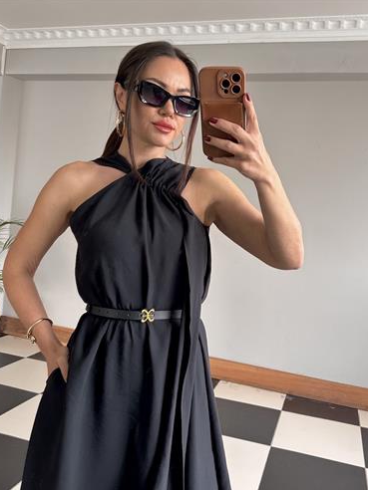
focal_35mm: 26
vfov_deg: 67.2
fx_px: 369
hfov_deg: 53.1
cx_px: 186
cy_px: 262
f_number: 1.78
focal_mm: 6.86
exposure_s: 1/121
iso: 200
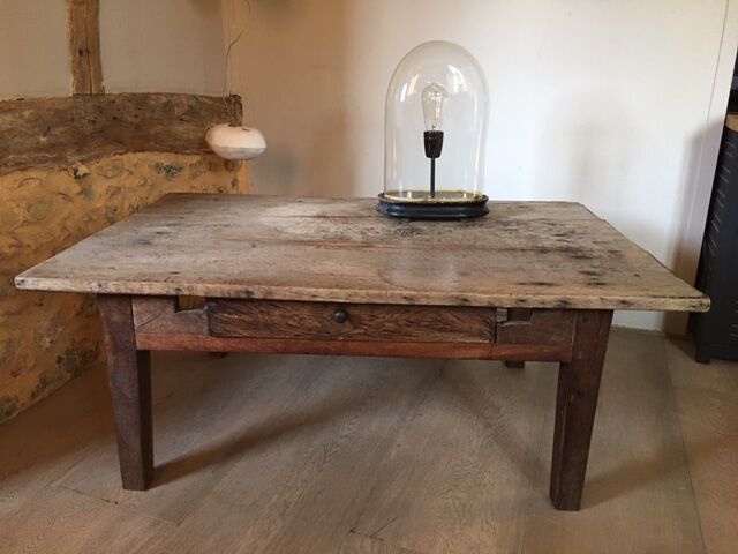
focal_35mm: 29
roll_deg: -2.1
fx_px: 618
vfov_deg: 48.2
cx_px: 369
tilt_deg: -18.2
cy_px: 277
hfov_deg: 61.7
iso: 64
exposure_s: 1/15
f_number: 2.2
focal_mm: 4.15
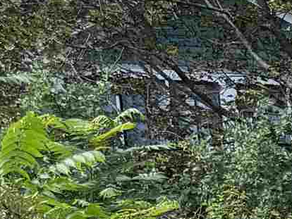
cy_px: 714
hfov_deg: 8.5
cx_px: 991
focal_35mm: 178
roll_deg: -2.0
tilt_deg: -17.8
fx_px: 1502
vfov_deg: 7.2
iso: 80
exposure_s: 1/1018
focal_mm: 6.76
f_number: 1.78
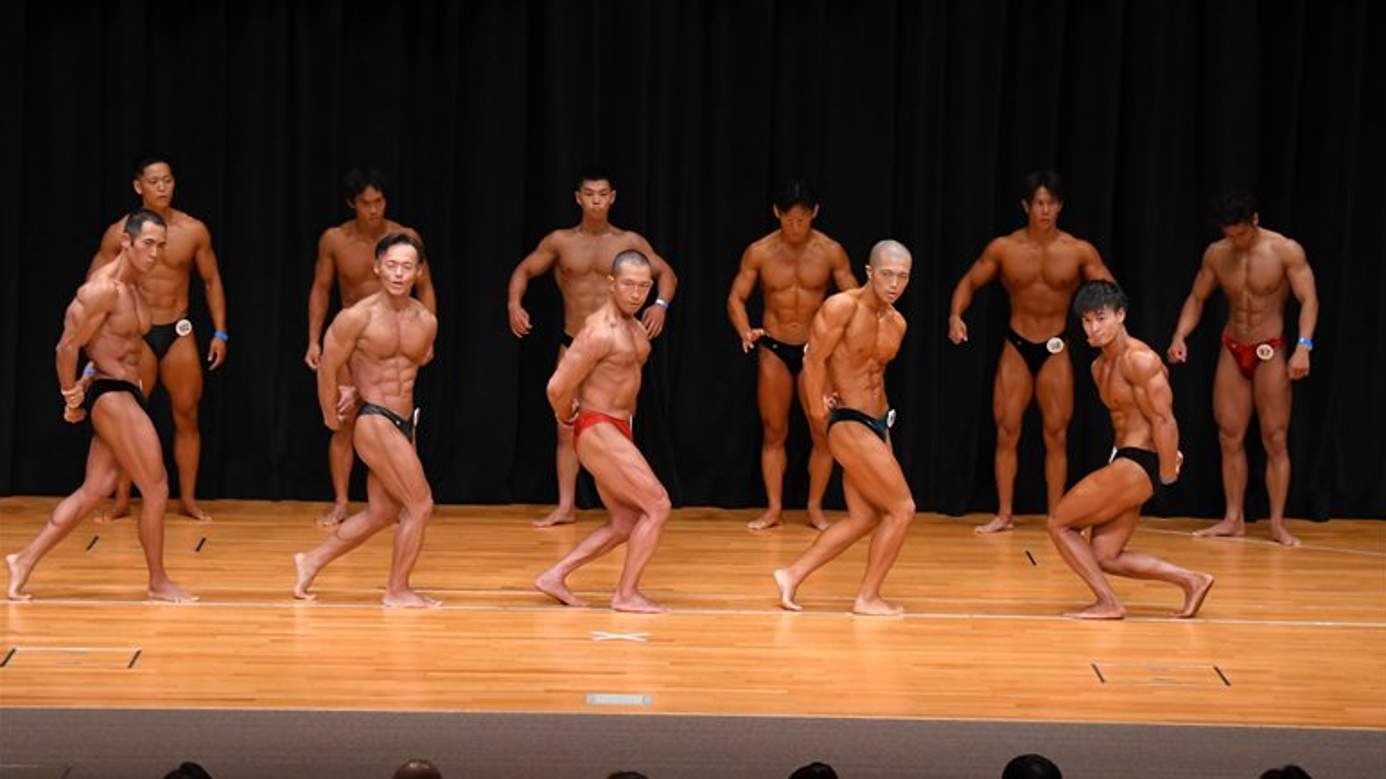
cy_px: 413
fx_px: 5328
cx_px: 694
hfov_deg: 14.8
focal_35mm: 145
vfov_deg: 8.4
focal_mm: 92
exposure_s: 1/400
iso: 3200
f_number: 5.6
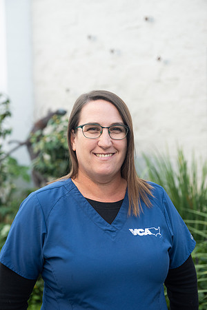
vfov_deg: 28.8
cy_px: 155
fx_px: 604
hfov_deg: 19.5
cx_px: 104
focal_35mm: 70
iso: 400
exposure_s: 1/200
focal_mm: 70
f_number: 4
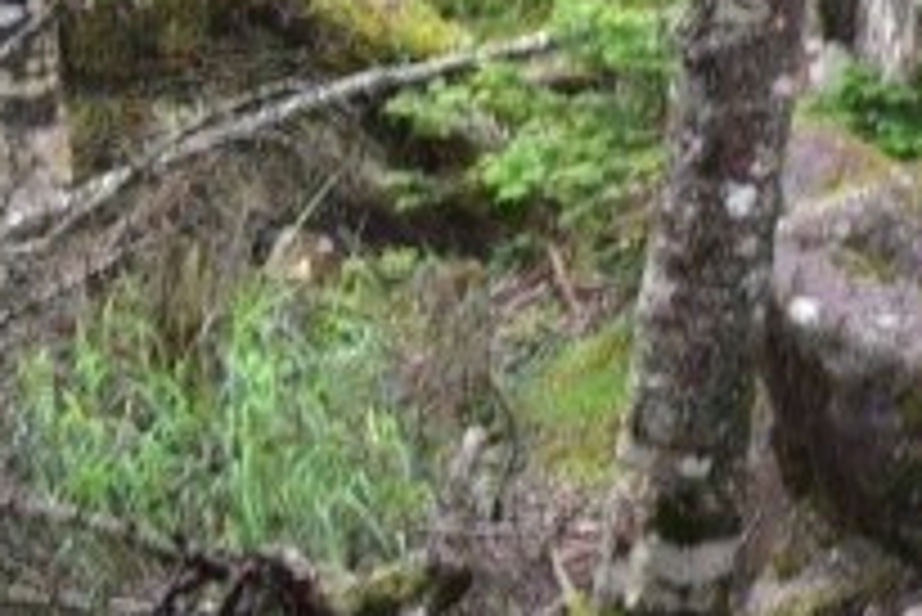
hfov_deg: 5.6
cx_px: 1417
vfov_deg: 3.8
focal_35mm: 364
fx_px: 9329
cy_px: -274
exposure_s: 1/60
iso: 360
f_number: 4
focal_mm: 65
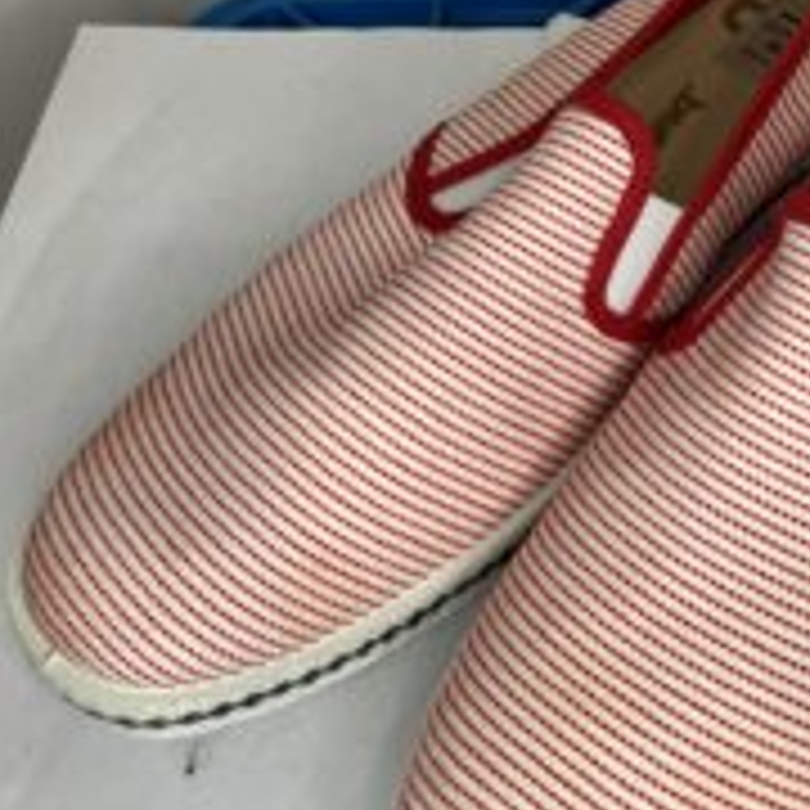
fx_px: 1456
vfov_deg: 30.7
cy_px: 234
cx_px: 598
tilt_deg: -49.7
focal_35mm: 55
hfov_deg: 30.6
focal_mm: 3.99
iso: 64
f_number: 1.8
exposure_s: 1/100
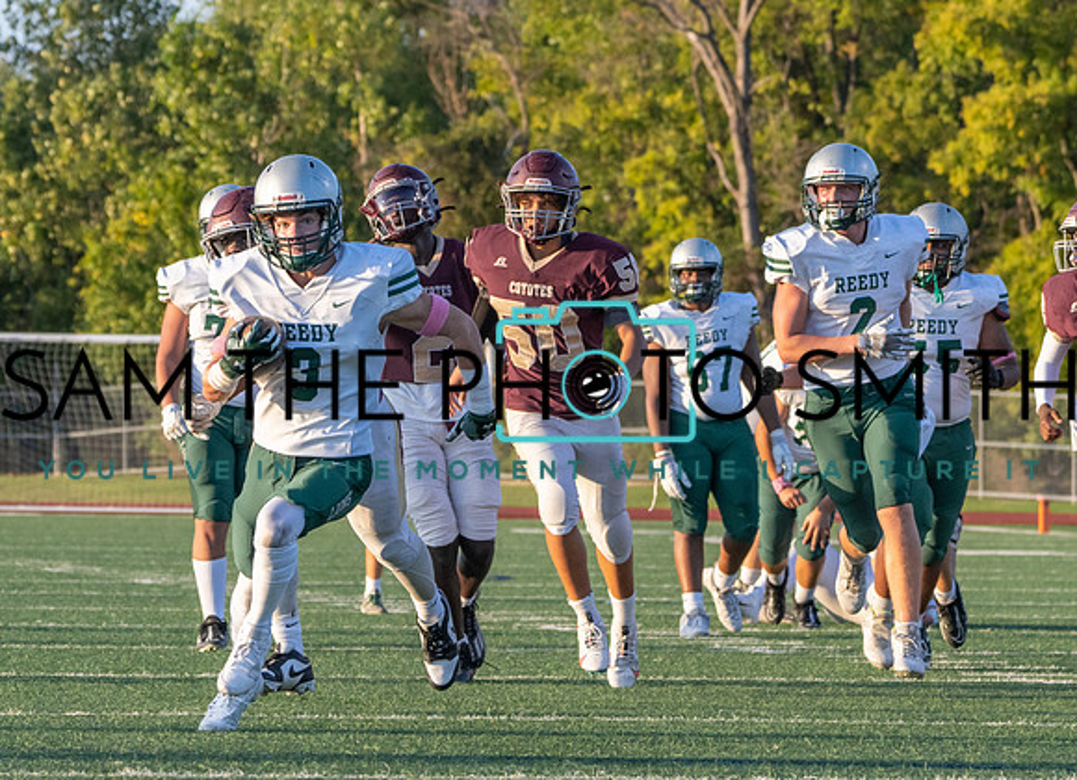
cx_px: 370
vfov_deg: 5.4
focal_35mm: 269
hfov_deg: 7.4
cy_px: 407
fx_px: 8282
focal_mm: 148
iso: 800
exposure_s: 1/1250
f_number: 7.1
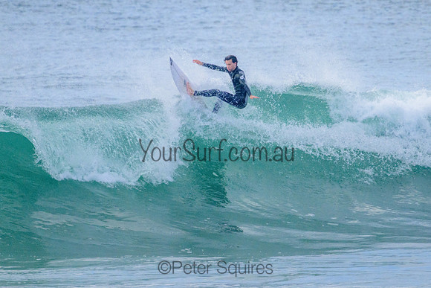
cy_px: 106
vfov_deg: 1.3
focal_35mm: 1095
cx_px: 224
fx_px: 13109
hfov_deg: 1.9
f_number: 11
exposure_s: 1/2000
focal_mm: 800
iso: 2000
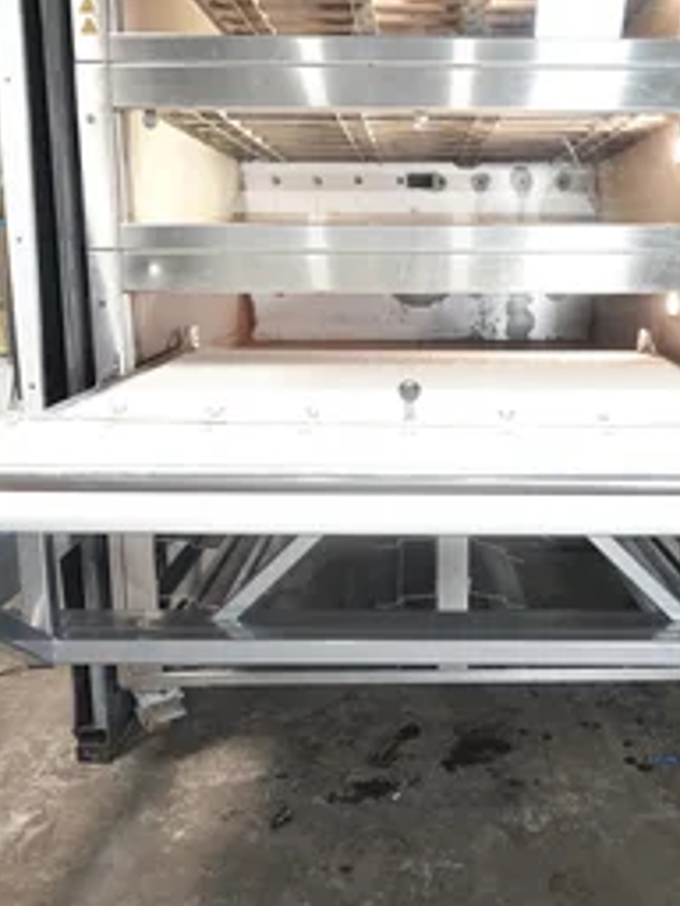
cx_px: 439
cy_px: 444
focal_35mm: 36
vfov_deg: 51.4
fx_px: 943
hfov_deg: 39.3
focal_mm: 9
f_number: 2.8
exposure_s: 1/30
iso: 1250
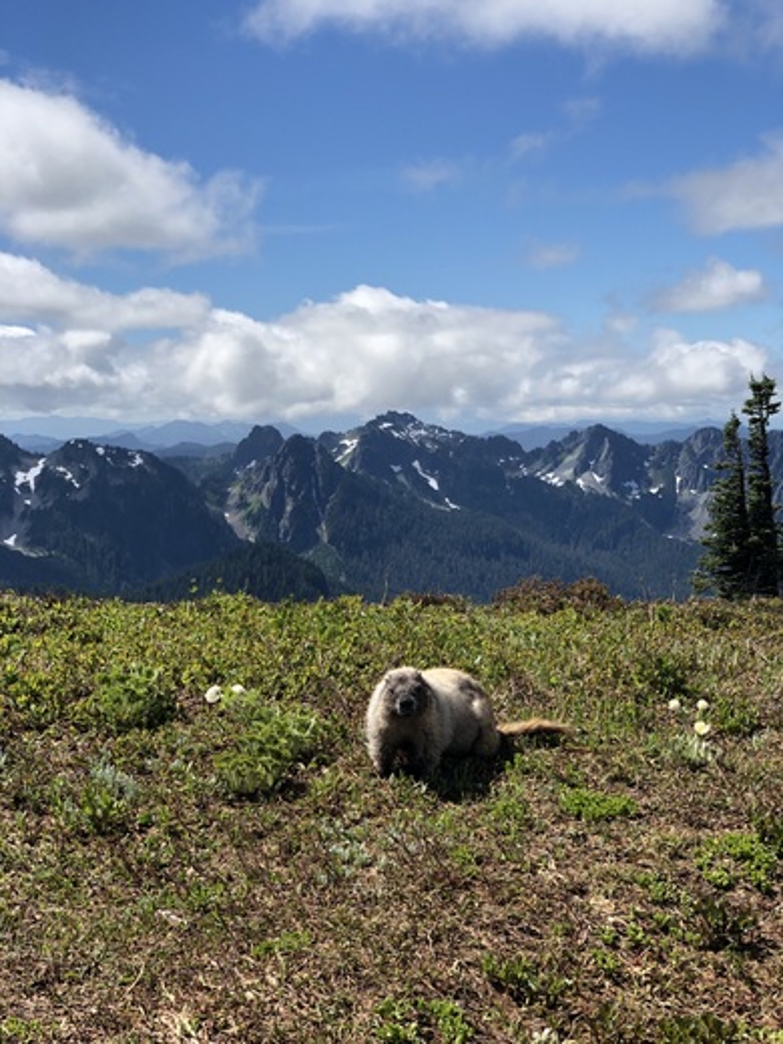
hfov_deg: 28.0
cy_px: 522
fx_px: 1568
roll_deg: +0.8
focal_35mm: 52
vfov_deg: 36.8
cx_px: 392
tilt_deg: -5.2
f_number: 2.4
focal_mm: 6
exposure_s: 1/1066
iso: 16
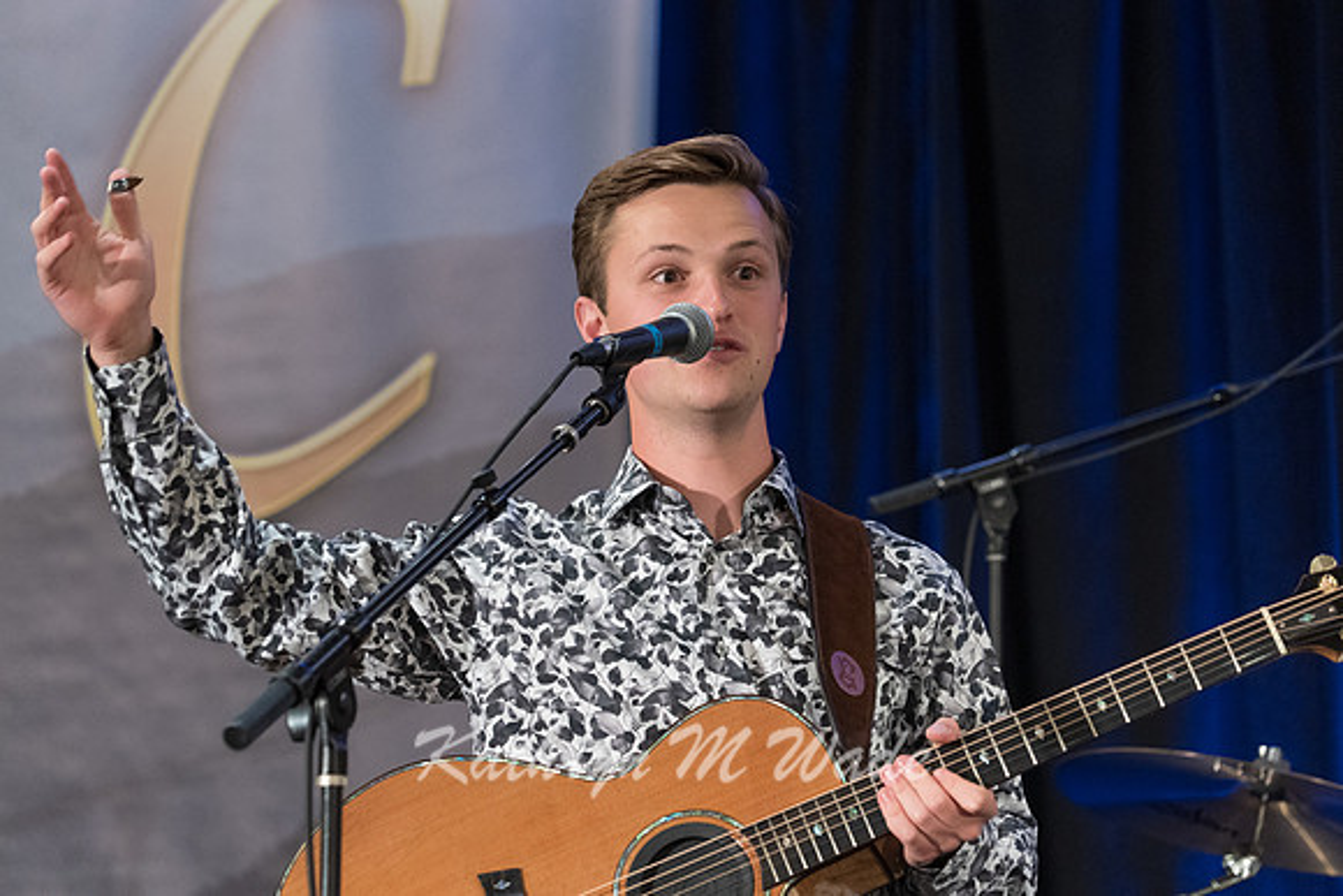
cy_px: 448
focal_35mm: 172
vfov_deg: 8.0
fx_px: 6418
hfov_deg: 11.9
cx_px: 672
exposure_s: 1/160
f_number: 6.3
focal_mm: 172
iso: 5000
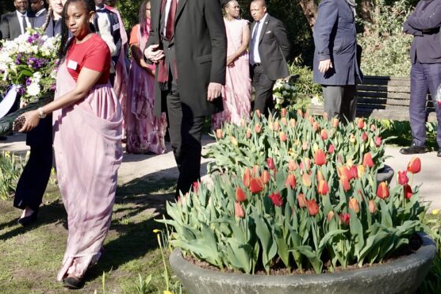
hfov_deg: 24.6
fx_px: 992
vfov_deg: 16.7
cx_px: 75
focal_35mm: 81
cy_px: 41
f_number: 3.2
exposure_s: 1/500
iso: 100
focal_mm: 16.31
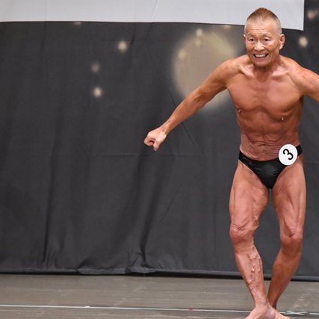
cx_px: 243
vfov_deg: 4.7
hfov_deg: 4.7
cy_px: 159
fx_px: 3858
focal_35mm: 370
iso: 6400
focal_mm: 160
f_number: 5.6
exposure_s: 1/400
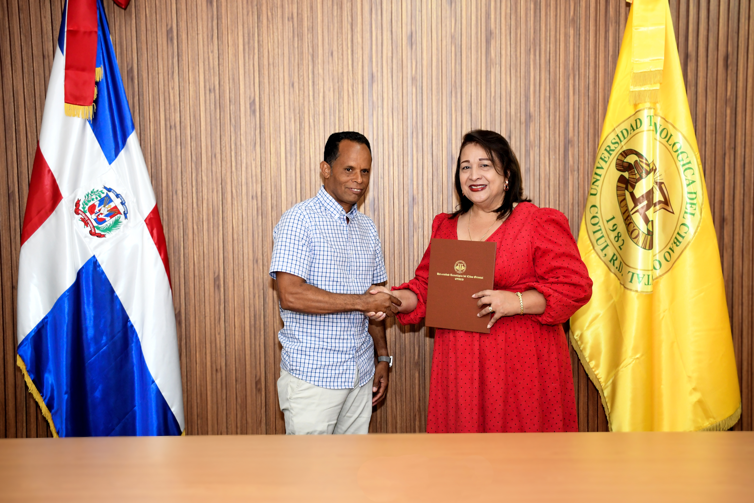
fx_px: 838
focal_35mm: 40
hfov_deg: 48.5
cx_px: 377
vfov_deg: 33.4
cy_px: 252
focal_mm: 27
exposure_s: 1/125
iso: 1250
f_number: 4
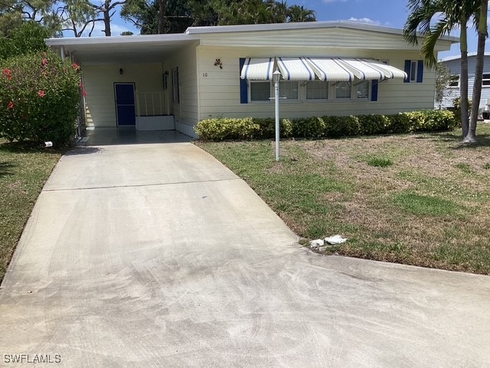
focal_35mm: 31
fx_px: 439
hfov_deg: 58.4
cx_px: 245
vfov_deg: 45.4
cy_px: 184
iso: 25
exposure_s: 1/2717
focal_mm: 3.3
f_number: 2.4
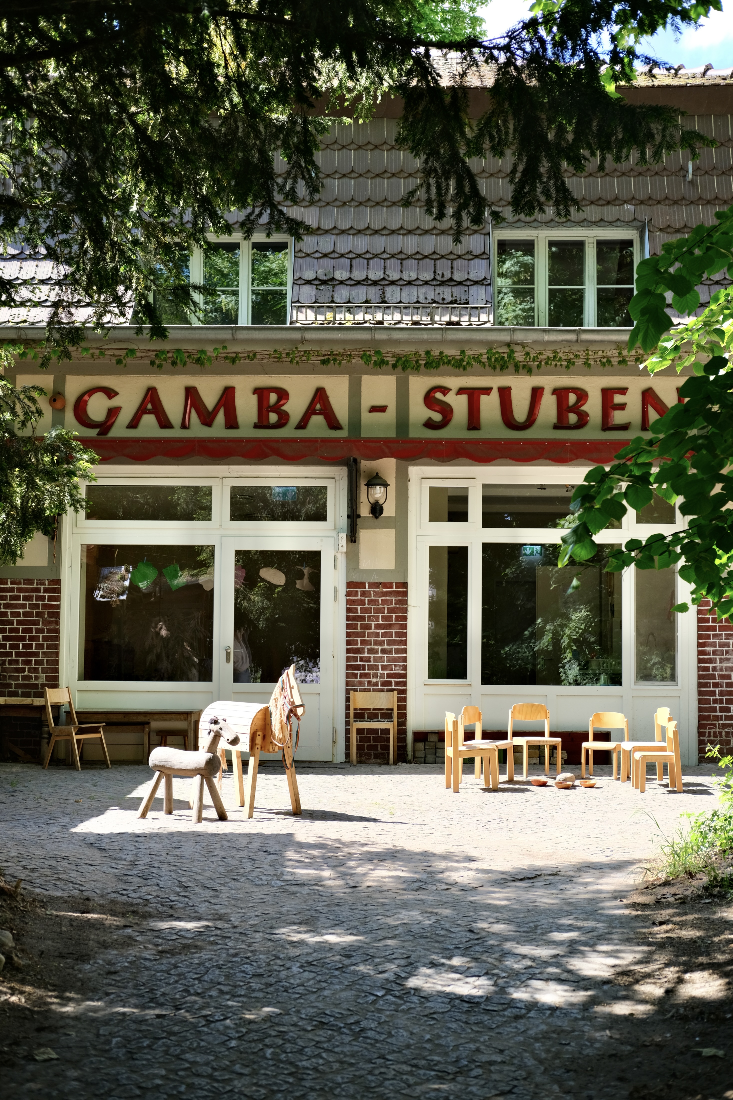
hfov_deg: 25.5
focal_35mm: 53
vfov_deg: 37.5
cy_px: 550
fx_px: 1619
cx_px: 366
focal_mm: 35
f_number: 4
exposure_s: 1/300
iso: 320
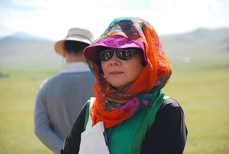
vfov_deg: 7.3
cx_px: 114
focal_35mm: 188
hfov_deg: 11.0
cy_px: 77
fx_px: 1194
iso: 400
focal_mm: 125
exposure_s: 1/800
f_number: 5.6
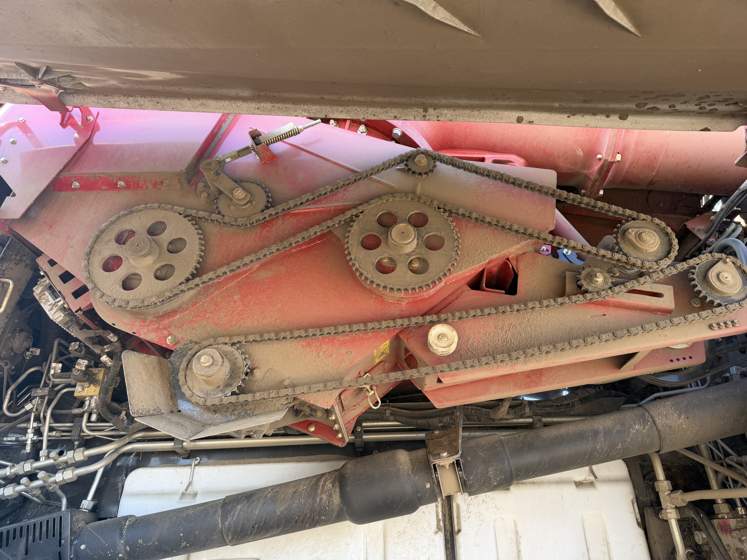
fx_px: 518
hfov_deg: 71.6
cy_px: 280
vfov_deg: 56.8
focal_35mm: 24
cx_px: 374
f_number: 1.78
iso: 80
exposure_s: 1/171
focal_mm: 6.76
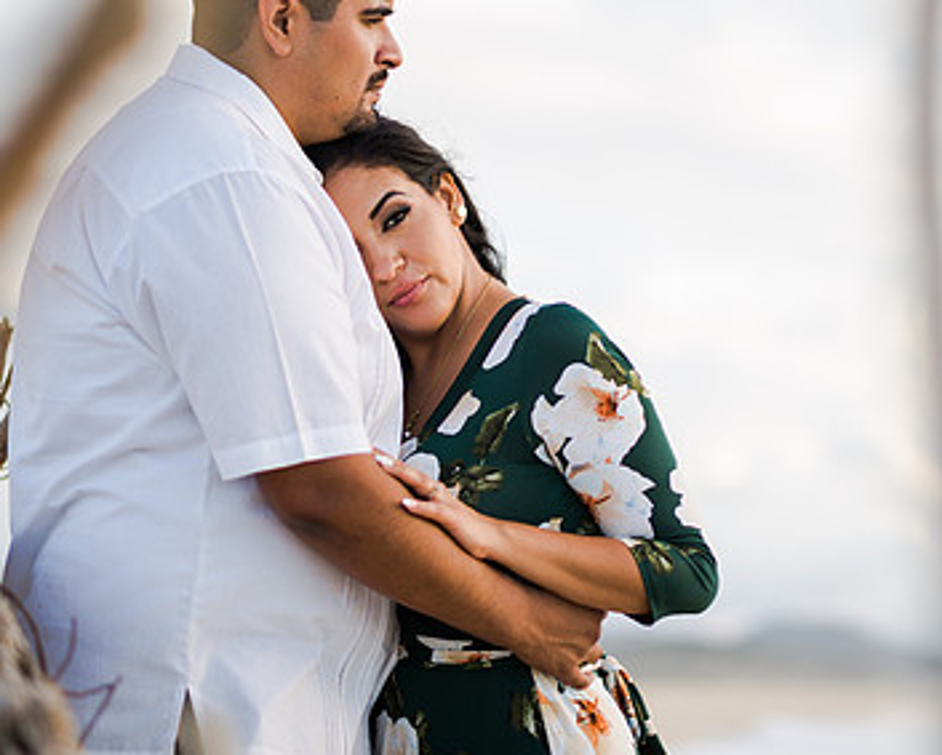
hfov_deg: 14.7
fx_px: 3655
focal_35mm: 131
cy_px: 271
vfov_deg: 11.8
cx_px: 630
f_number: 2
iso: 64
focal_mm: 85
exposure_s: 1/500
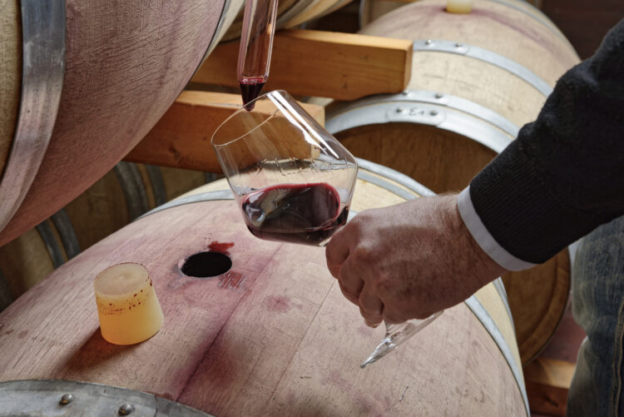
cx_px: 312
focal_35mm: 50
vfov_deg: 27.0
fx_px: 867
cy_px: 208
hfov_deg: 39.6
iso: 100
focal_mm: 50
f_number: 8
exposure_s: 1/90
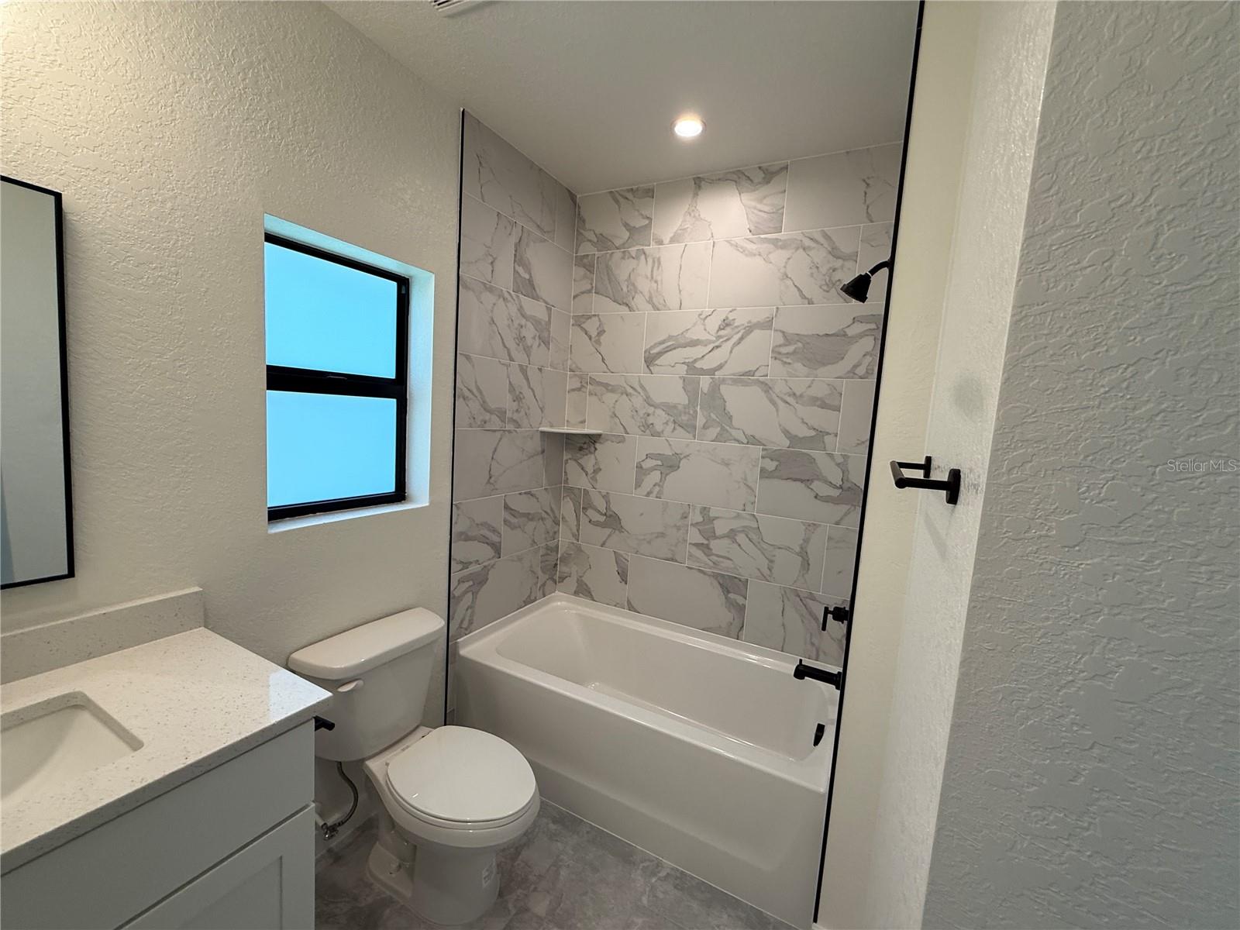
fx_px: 502
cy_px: 465
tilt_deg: -6.4
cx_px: 620
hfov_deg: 102.1
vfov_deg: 85.7
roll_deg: -3.5
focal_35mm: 14
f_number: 2.2
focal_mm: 2.22
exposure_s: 1/120
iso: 160
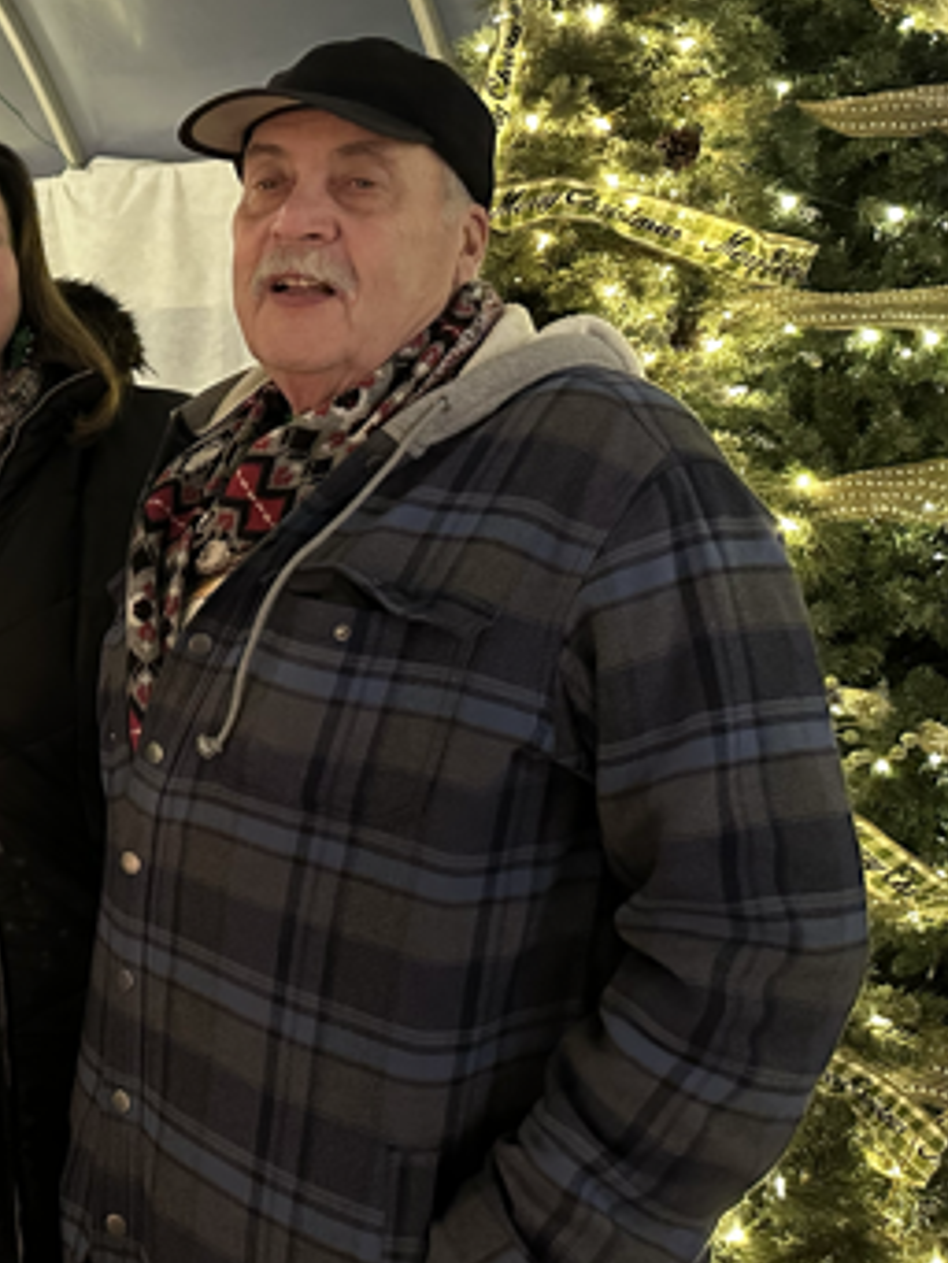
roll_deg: -0.3
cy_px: 515
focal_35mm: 45
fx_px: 1642
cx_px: -193
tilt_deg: -3.4
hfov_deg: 28.1
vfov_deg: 41.9
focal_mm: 6.86
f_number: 1.78
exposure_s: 1/24
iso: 1600
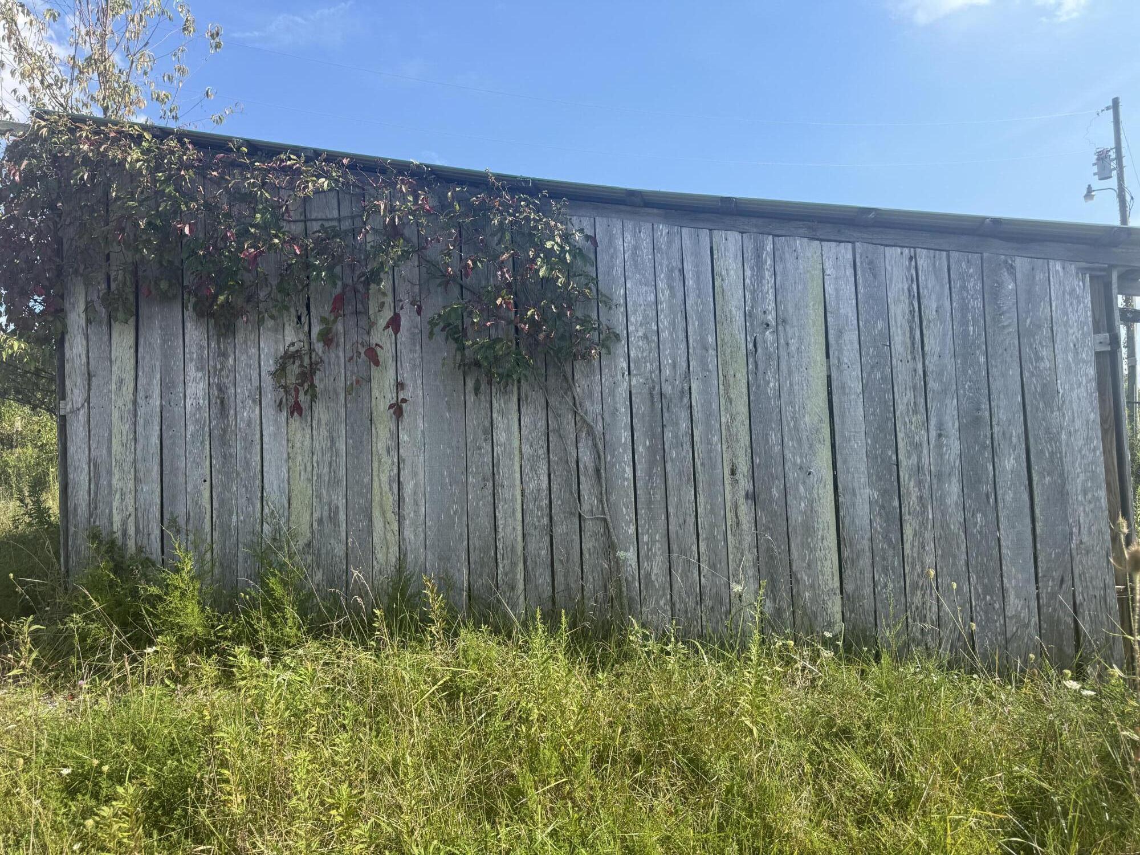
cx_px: 570
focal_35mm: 24
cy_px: 428
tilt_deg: +2.0
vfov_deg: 56.8
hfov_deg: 71.6
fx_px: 790
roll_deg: +0.4
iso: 80
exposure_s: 1/2525
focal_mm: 6.76
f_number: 1.78
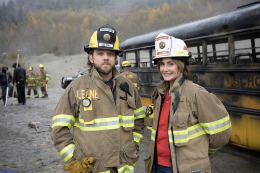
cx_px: 130
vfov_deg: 35.9
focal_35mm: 37
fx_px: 267
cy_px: 86
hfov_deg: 51.9
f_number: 4
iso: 800
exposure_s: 1/125
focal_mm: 37
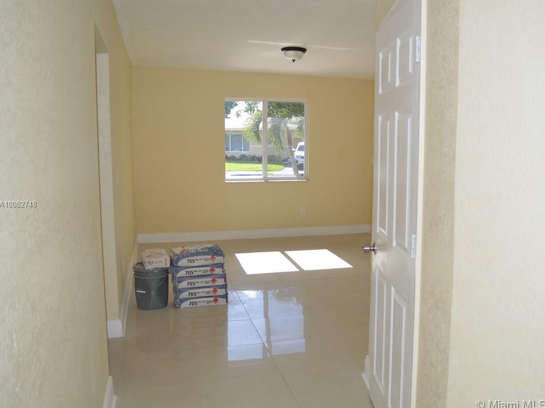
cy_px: 204
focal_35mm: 30
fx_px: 472
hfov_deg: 59.9
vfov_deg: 46.8
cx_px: 291
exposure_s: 1/160
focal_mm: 18
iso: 100
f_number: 4
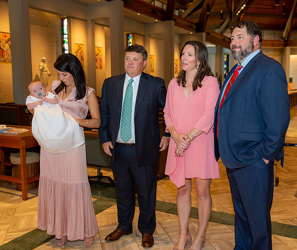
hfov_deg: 48.1
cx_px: 163
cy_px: 122
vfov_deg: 41.3
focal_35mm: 37
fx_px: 332
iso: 1800
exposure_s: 1/100
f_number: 4.5
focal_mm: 31
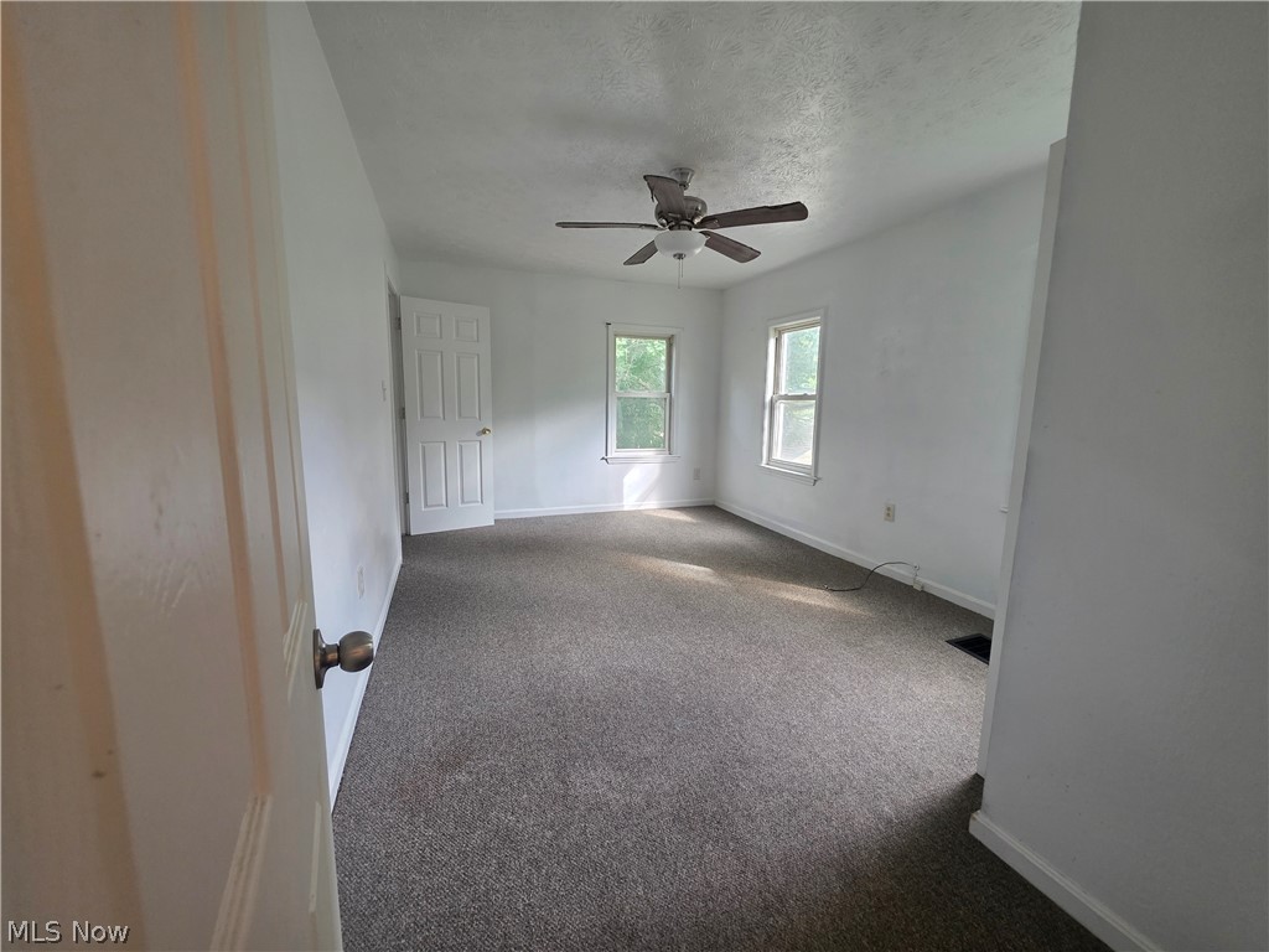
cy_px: 476
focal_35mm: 13
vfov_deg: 89.9
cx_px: 634
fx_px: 477
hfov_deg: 106.2
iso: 160
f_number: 1.9
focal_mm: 2.2
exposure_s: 1/60
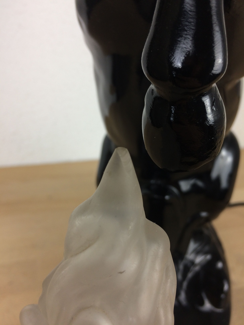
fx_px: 273
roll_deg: -1.0
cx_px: 122
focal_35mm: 29
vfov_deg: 61.7
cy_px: 162
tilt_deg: -24.4
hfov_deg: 48.2
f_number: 2.2
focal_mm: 4.15
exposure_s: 1/50
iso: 40
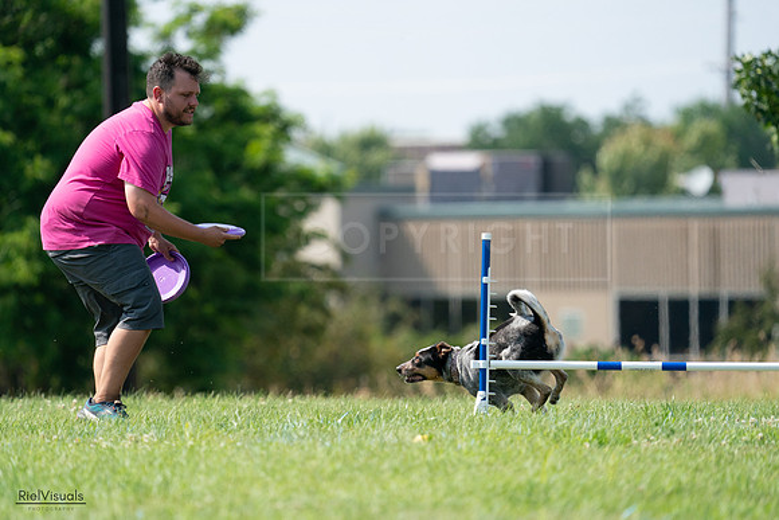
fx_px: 10259
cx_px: 390
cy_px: 260
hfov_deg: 4.3
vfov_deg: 2.9
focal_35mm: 474
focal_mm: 474
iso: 1600
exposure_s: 1/4000
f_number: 6.3
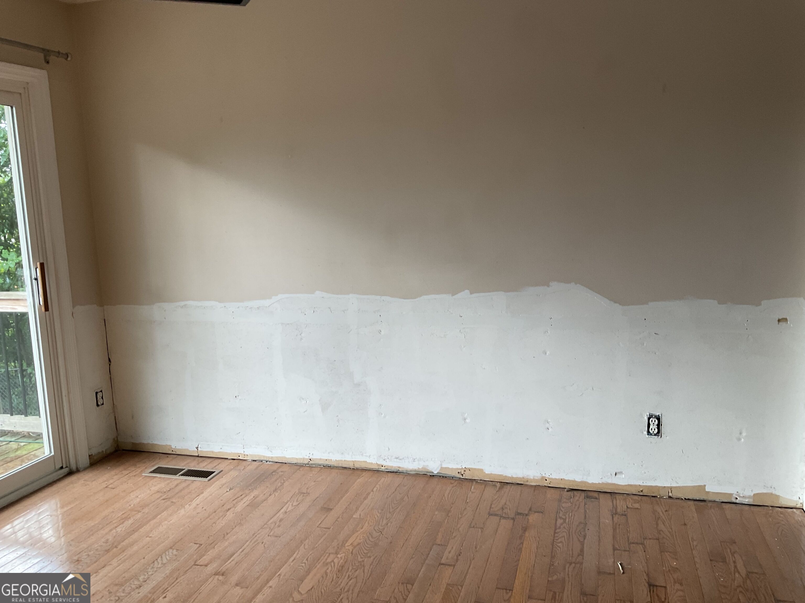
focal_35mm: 29
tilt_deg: -7.7
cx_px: 402
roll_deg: +1.1
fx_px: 674
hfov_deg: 61.7
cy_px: 302
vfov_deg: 48.2
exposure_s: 1/60
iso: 32
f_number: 1.8
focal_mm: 3
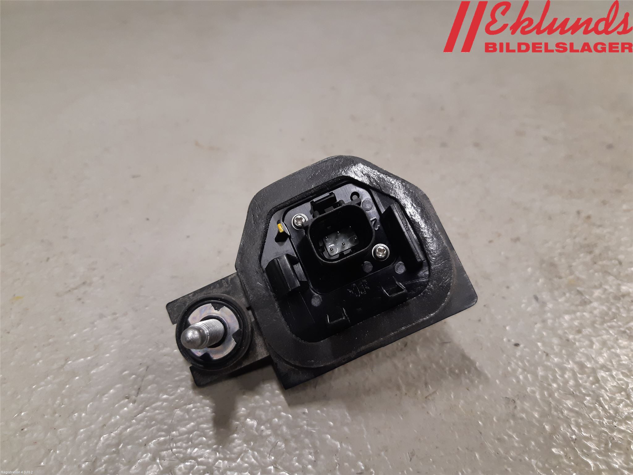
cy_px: 238
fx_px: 475
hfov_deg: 67.3
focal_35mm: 26
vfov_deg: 53.1
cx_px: 316
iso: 160
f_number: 1.7
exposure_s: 1/50
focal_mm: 3.93
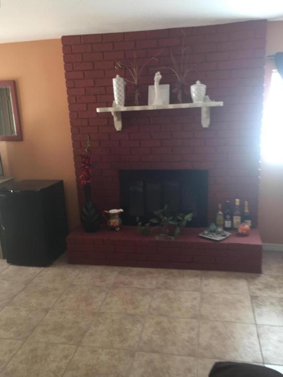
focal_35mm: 31
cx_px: 142
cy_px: 199
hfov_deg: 45.5
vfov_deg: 58.3
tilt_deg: -16.9
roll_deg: +2.4
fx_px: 338
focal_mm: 4.15
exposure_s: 1/30
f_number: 2.2
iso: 100
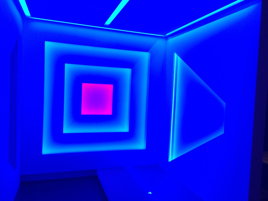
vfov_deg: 48.2
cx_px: 134
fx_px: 225
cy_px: 100
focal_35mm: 29
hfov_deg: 61.7
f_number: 2.2
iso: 50
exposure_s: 1/100
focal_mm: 4.15
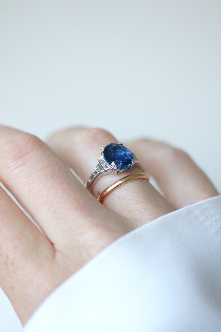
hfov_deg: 13.0
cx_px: 110
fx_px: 967
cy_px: 166
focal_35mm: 105
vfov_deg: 19.5
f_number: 2.8
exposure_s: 1/125
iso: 800
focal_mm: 70
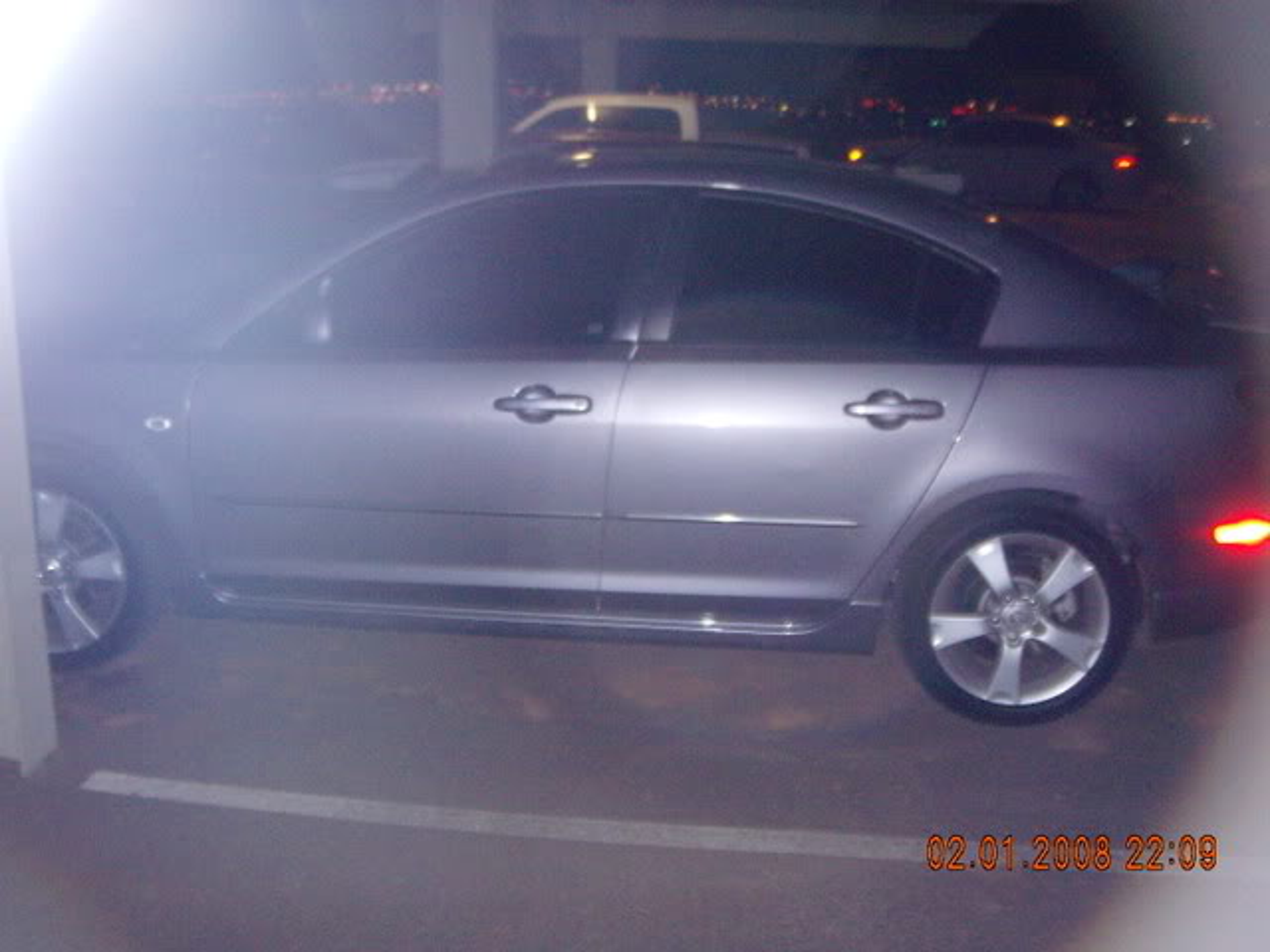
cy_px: 476
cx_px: 635
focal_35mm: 38
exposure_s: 1/60.2
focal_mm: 6.4
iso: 383
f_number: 3.5
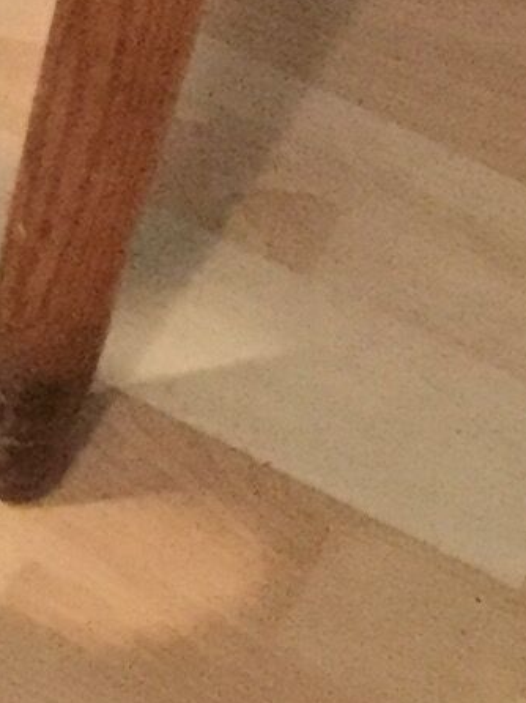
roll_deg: +1.9
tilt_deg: -44.7
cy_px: -943
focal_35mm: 227
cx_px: -118
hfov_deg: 6.5
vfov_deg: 8.1
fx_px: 4604
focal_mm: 3.3
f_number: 2.4
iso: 320
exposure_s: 1/17
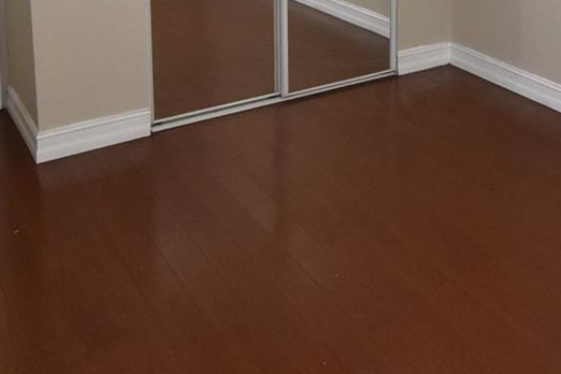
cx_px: 359
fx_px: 717
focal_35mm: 46
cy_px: -92
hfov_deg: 42.3
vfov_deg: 25.7
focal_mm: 10
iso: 1600
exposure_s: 1/60
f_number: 8
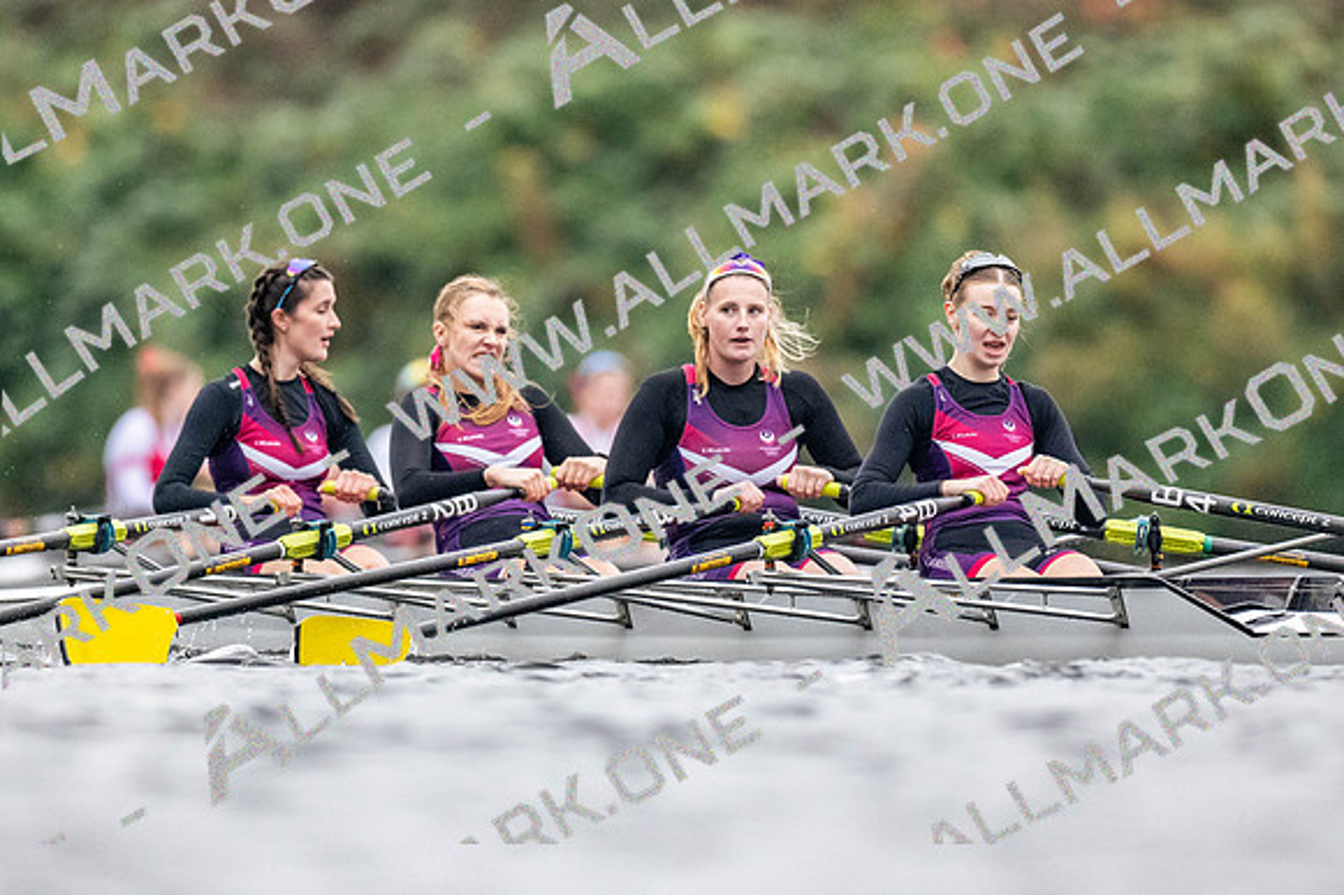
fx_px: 33580
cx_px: 672
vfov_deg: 1.5
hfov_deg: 2.3
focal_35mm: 900
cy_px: 448
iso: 3600
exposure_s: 1/2500
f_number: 4
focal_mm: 600
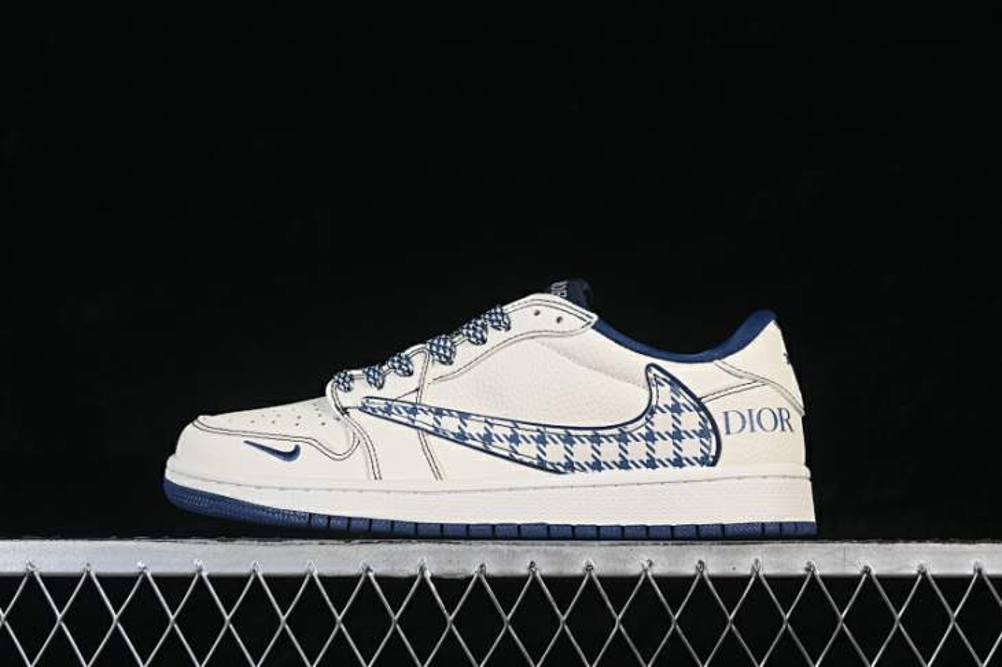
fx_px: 2086
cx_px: 501
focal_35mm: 75
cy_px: 334
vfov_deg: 18.2
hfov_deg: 27.0
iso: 160
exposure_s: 1/80
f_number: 8
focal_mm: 50
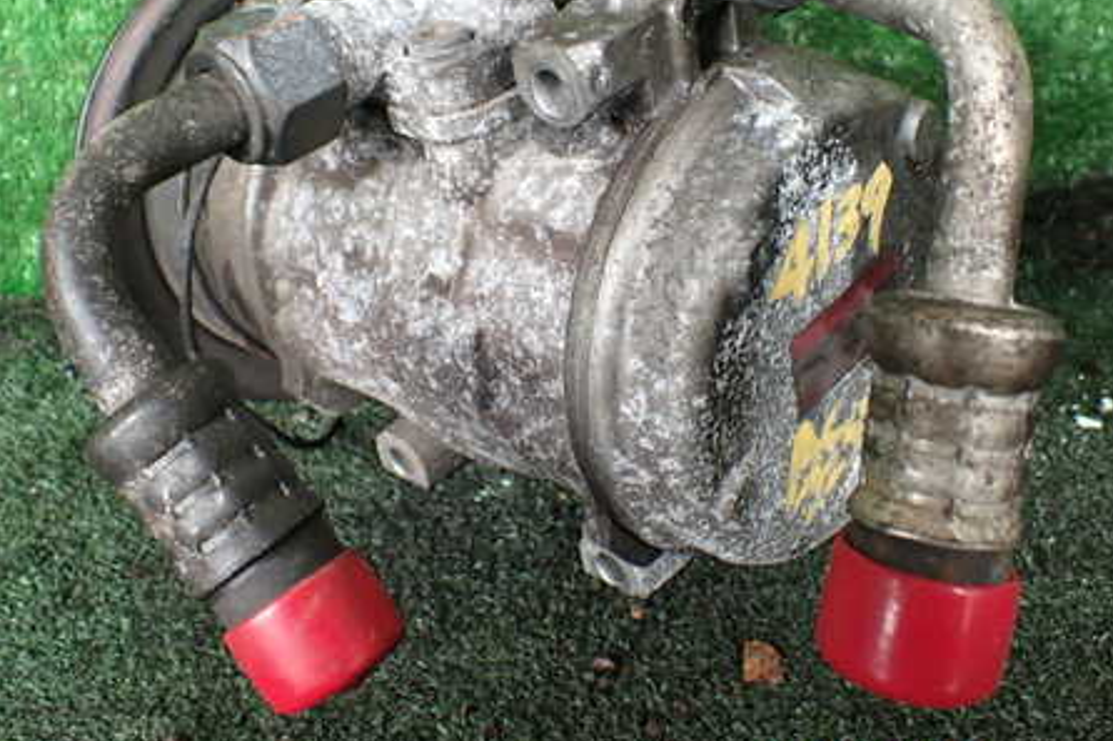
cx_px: 584
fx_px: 1298
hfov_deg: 46.4
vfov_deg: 31.6
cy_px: 242
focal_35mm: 42
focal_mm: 5.4
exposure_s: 1/125
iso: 250
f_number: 2.3
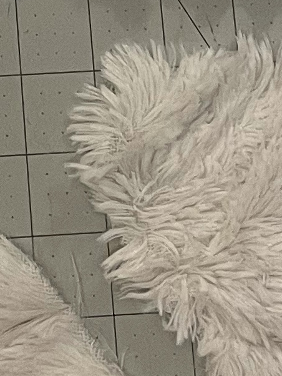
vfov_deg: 9.8
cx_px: -130
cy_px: -559
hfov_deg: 8.4
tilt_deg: -73.1
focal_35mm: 174
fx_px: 1889
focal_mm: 4.2
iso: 100
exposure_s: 1/60
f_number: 1.6
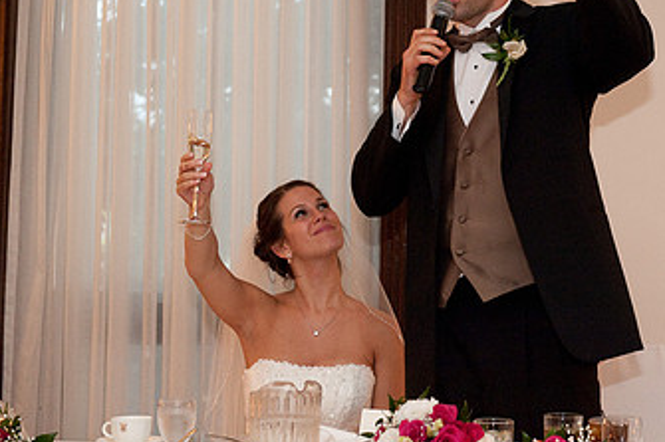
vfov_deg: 14.0
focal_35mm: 97
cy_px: 87
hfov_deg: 21.0
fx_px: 1791
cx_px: 439
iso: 3200
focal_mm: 56
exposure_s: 1/60
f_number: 4.5
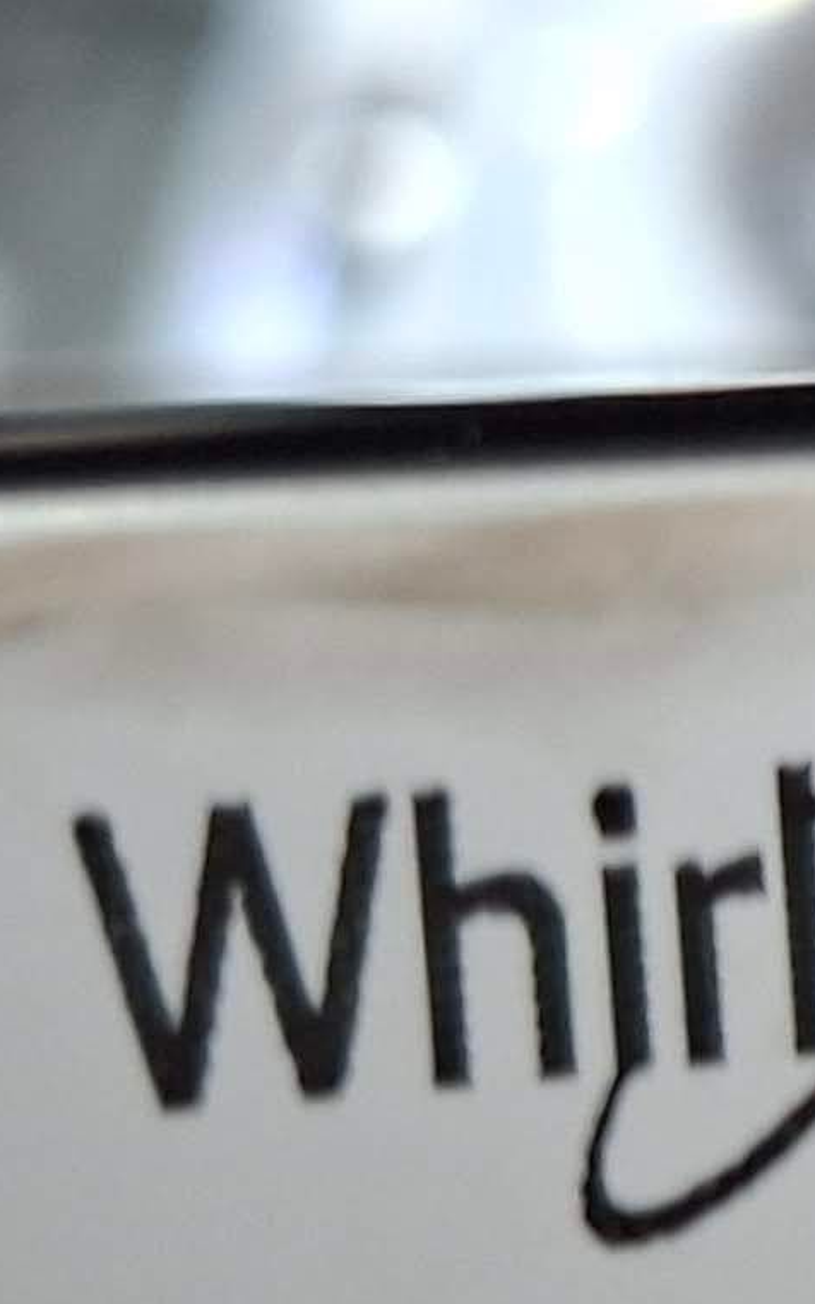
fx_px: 4551
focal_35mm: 128
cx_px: 2620
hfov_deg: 8.3
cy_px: 673
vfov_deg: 16.3
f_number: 1.8
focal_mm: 5.54
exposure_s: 1/33
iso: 320
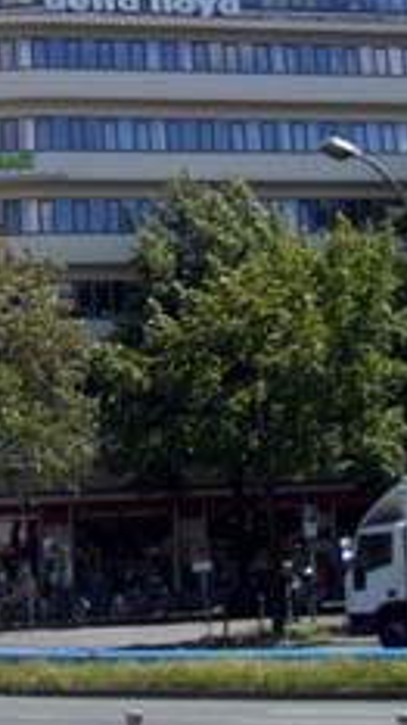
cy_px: 131
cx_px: -45
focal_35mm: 89
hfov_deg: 13.3
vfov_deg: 23.5
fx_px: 1708
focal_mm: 6.2
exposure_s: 1/640
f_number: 4.3
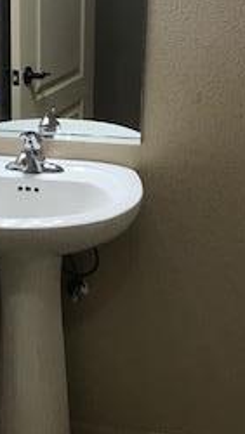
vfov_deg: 26.9
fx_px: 899
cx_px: 30
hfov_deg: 15.4
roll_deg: +0.5
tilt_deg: -13.2
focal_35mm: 78
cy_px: 132
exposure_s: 1/30
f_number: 1.8
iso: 20
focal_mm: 3.99
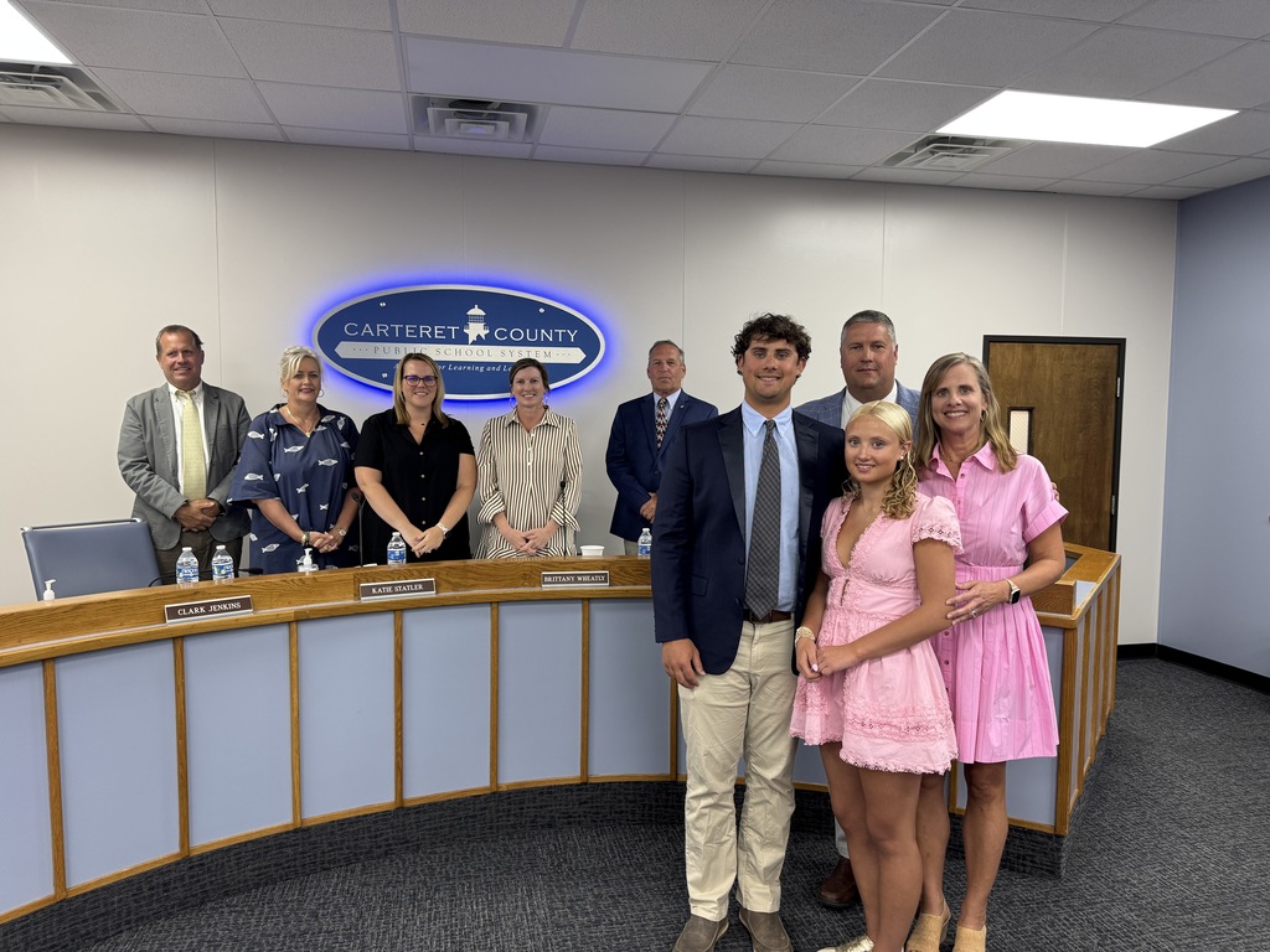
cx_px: 635
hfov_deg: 71.6
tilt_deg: -5.1
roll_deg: +0.6
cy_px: 476
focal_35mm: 24
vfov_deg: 56.8
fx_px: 881
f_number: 1.78
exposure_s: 1/120
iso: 160
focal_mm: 6.76
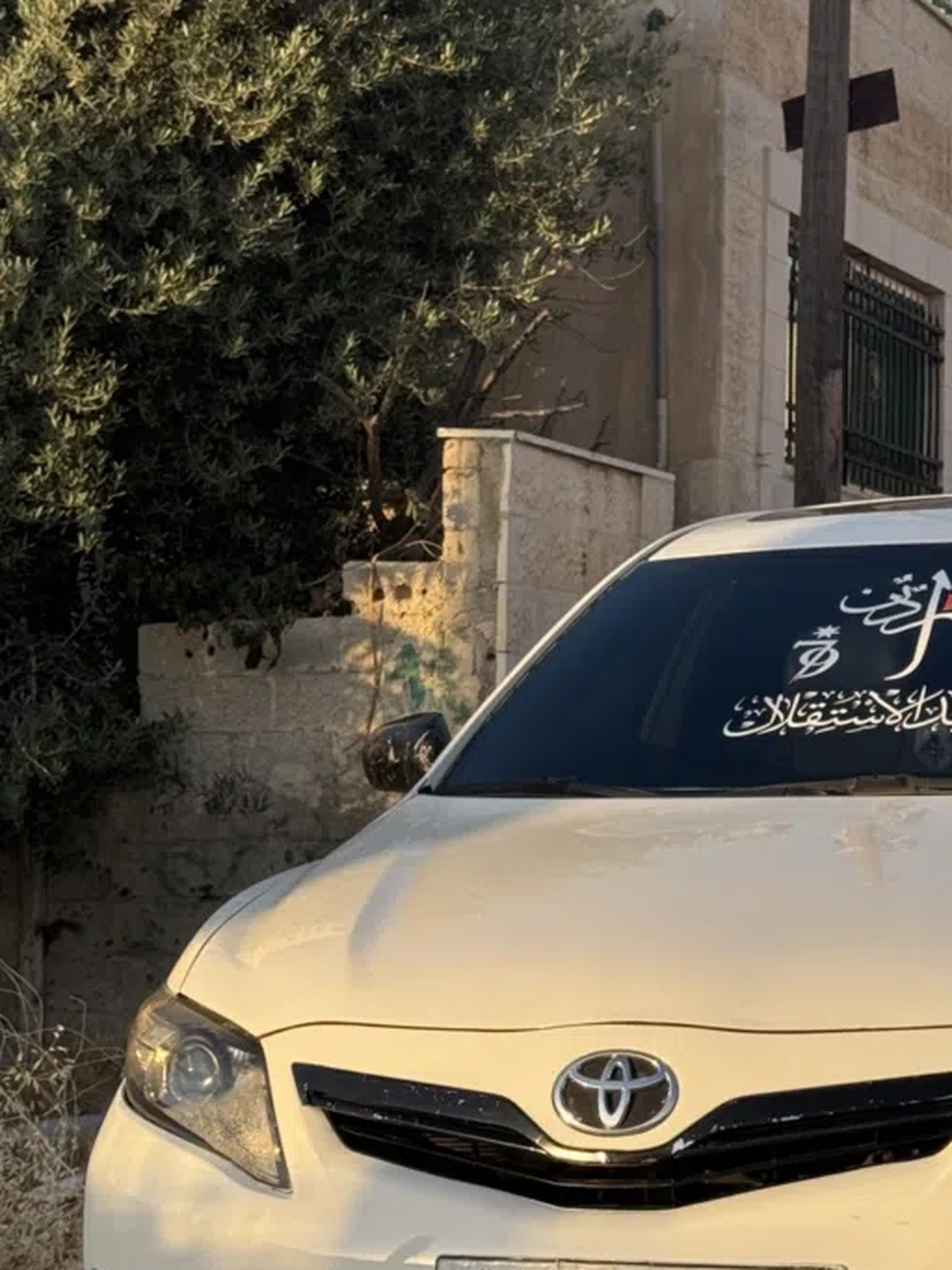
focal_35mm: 96
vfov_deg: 20.4
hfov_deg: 15.2
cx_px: 894
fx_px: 3521
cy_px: 574
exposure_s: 1/1427
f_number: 1.78
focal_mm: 6.76
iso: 64
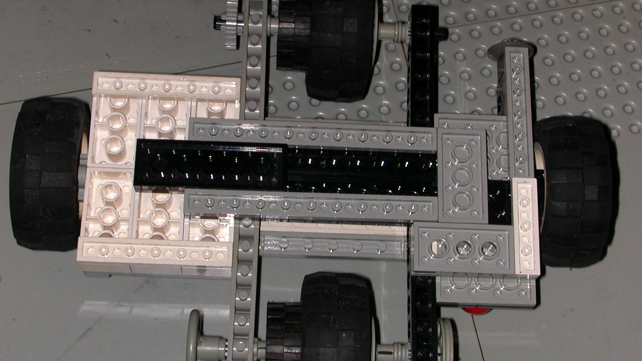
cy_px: 199
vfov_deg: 17.2
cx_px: 321
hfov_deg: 30.2
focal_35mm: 70
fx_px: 1191
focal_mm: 9.7
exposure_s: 1/59.9
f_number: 5.9
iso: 100
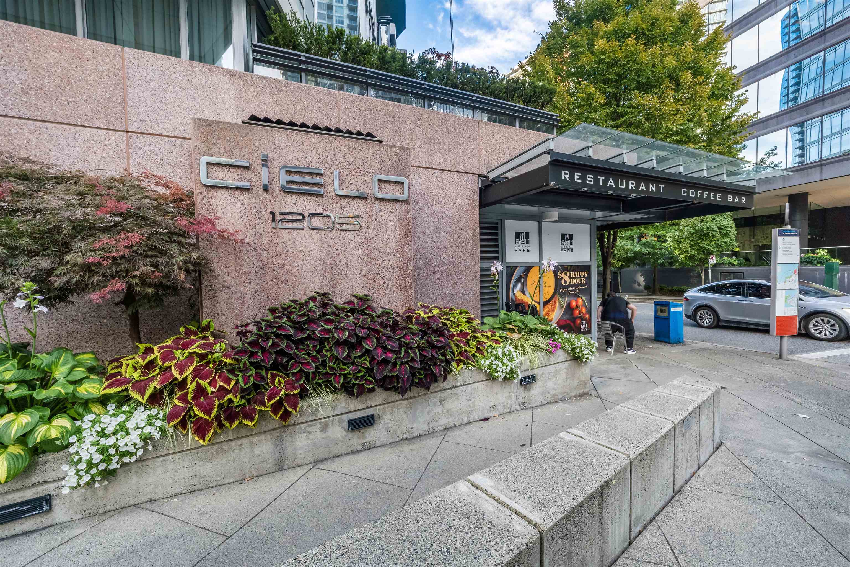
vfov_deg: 83.3
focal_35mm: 14
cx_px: 425
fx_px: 319
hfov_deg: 106.3
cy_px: 284
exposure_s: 1/15
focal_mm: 9
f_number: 9
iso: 250
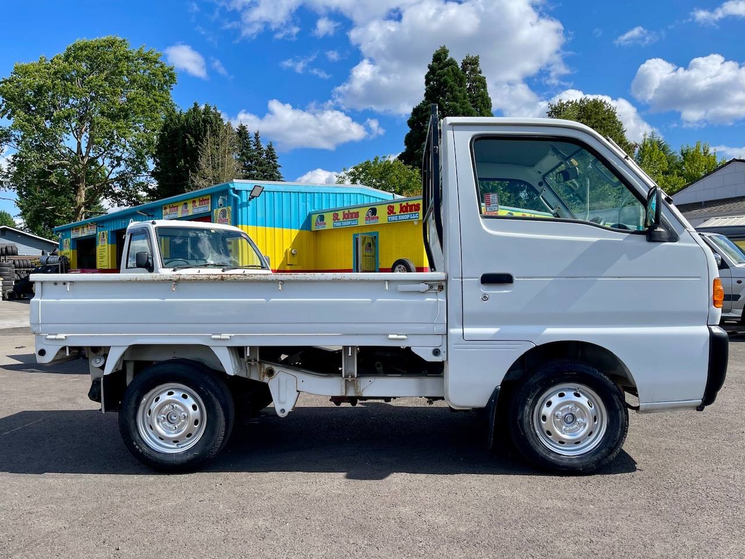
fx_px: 538
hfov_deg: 69.4
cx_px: 372
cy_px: 280
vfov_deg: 54.9
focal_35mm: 25
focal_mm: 5.1
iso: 32
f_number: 1.6
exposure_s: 1/3165
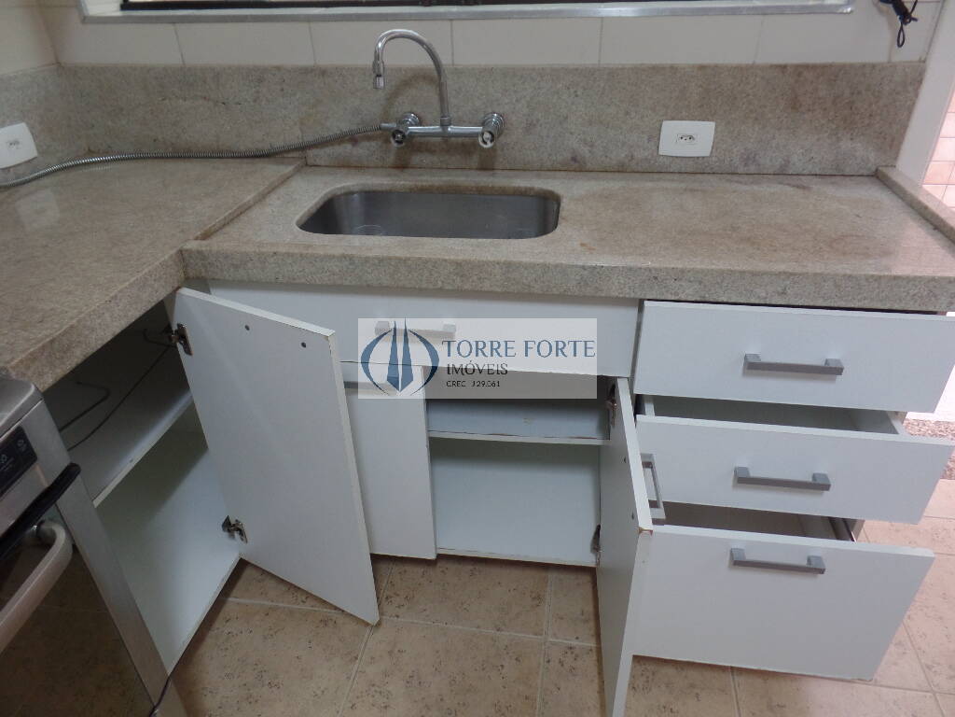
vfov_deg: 58.9
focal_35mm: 23
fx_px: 635
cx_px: 478
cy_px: 358
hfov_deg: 73.9
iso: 160
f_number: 2.8
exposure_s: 1/30
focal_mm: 4.1
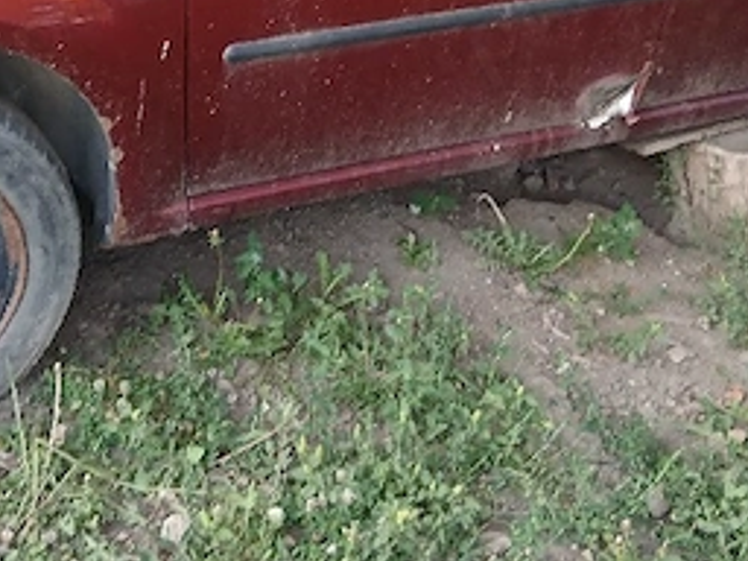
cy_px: -58
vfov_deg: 22.6
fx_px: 1318
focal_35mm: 61
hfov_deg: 31.6
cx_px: 313
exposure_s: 1/50.3
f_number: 1.8
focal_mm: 3.98
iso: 200
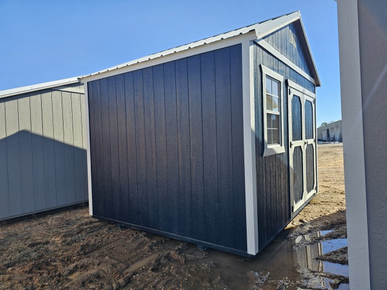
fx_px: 257
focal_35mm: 23
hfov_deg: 73.9
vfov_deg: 58.9
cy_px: 145
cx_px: 194
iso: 10
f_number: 1.7
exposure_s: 1/313
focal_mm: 6.3
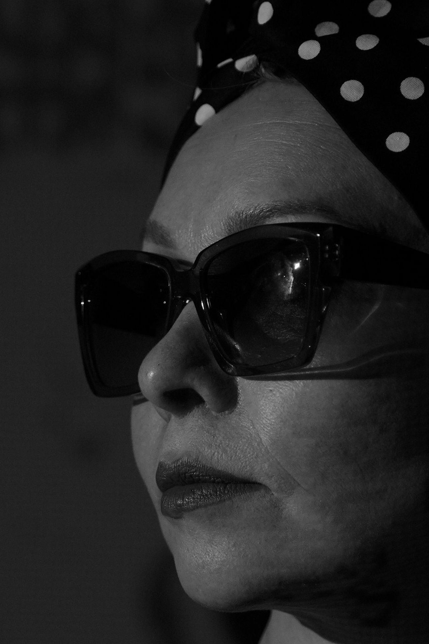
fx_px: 4791
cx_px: 57
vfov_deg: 7.7
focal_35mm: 268
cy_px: 405
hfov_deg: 5.1
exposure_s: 1/125
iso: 400
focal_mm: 136
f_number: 2.8
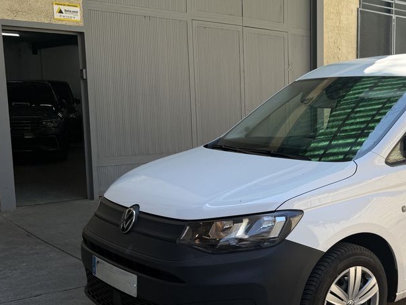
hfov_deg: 38.3
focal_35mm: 47
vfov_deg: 30.8
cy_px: 184
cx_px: 348
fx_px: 551
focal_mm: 6.76
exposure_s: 1/1812
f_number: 1.78
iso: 80
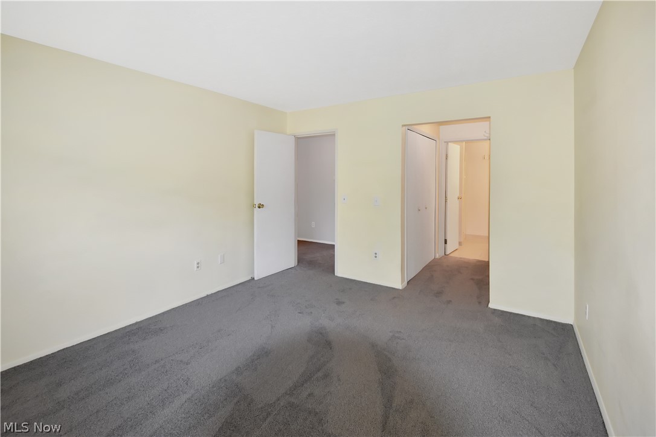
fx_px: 273
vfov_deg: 77.3
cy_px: 218
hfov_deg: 100.4
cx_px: 328
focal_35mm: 15
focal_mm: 10
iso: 800
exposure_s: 1/100
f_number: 5
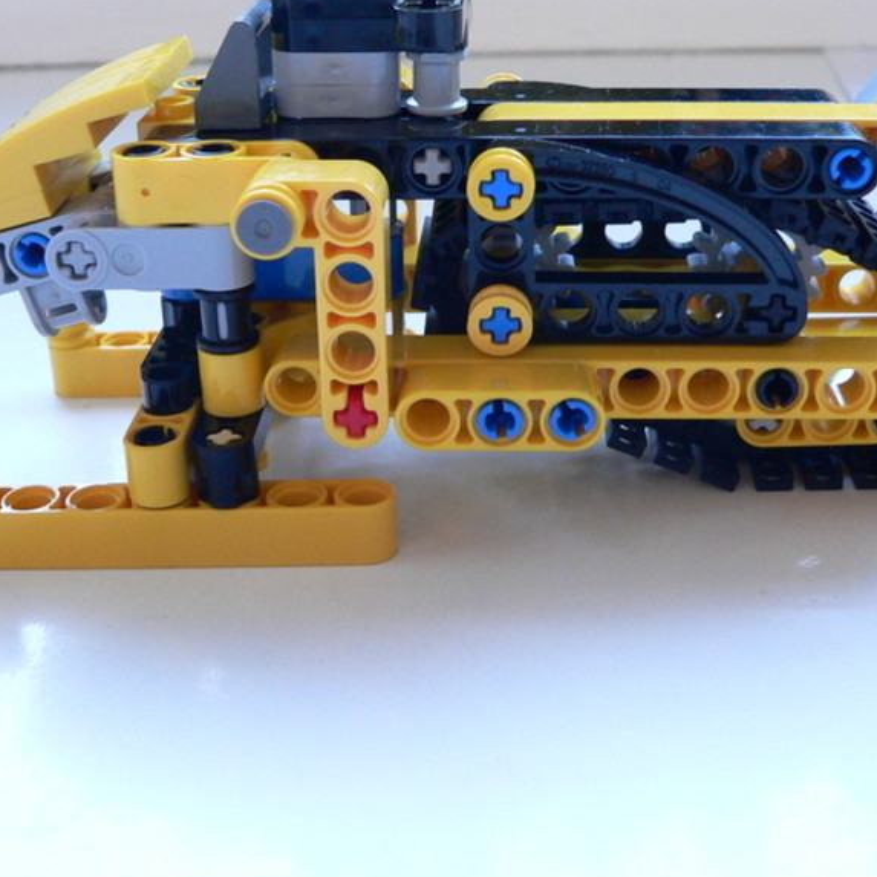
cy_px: 388
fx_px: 1433
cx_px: 490
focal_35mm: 50
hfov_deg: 34.0
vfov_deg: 34.0
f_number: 2.8
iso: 200
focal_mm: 6
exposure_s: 1/20
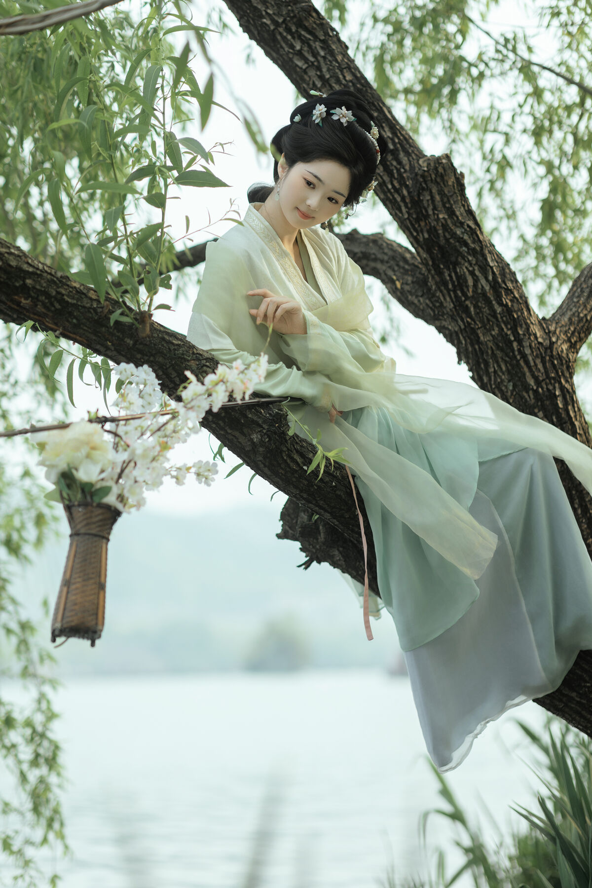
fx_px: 2097
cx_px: 296
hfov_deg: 16.1
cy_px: 444
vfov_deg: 23.9
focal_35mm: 85
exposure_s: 1/1600
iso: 100
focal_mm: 85
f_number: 2
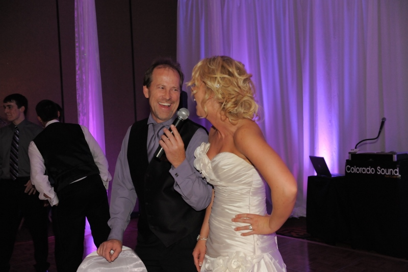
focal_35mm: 38
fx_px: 430
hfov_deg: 50.7
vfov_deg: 35.0
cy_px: 136
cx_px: 204
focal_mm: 38
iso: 2500
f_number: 4
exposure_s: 1/60
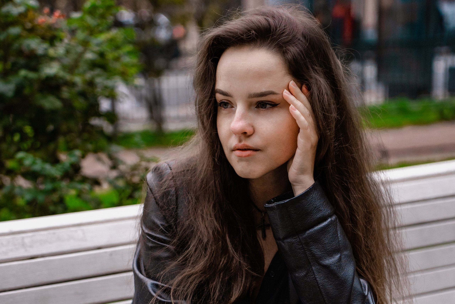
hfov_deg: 34.5
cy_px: 152
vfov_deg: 23.4
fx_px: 733
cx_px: 228
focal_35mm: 58
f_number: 2.8
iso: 1600
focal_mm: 58
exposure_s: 1/320
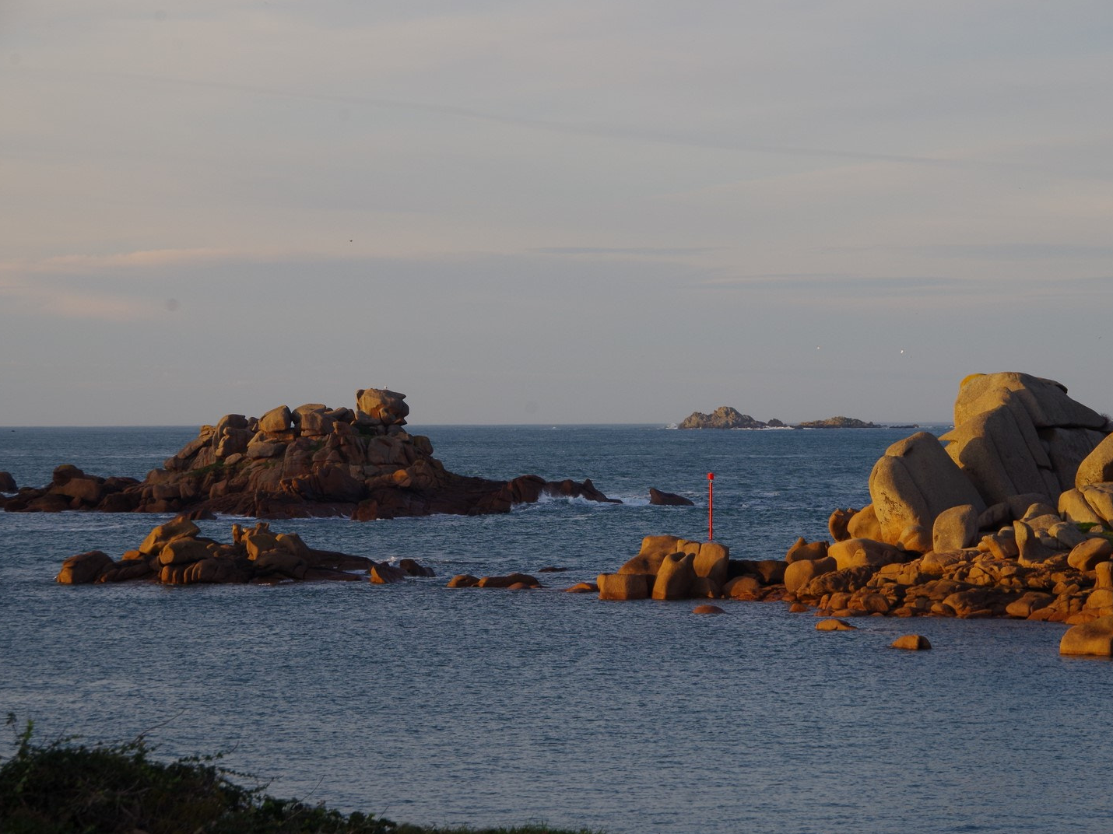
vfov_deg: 10.7
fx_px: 4468
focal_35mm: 139
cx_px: 601
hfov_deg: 14.2
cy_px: 417
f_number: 8
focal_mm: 85
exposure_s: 1/125
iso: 200
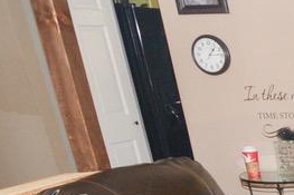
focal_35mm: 73
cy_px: 309
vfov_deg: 16.6
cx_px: 557
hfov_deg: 19.3
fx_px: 596
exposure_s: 1/80
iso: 640
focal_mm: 10
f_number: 6.3
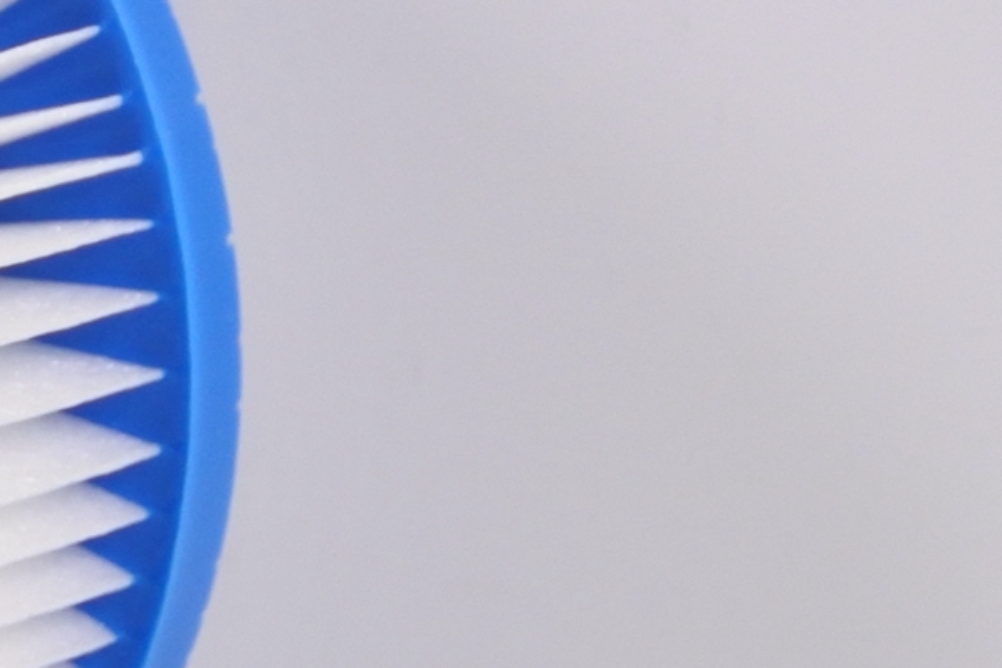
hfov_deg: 4.9
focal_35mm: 420
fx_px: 11689
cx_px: -742
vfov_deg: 3.3
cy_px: 181
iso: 320
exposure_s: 1/125
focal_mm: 33.6
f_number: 5.6
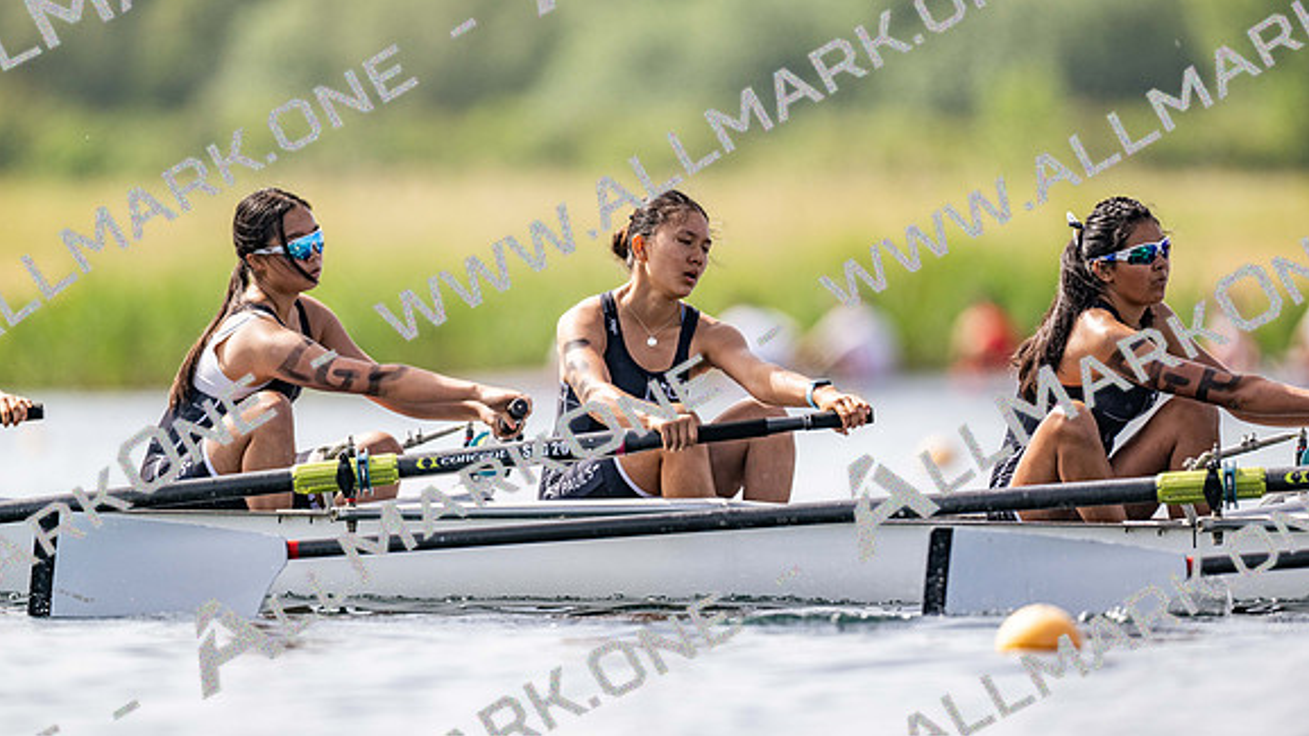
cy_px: 348
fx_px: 21900
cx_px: 654
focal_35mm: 631
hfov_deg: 3.4
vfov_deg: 1.9
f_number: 4
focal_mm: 600
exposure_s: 1/2500
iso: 220
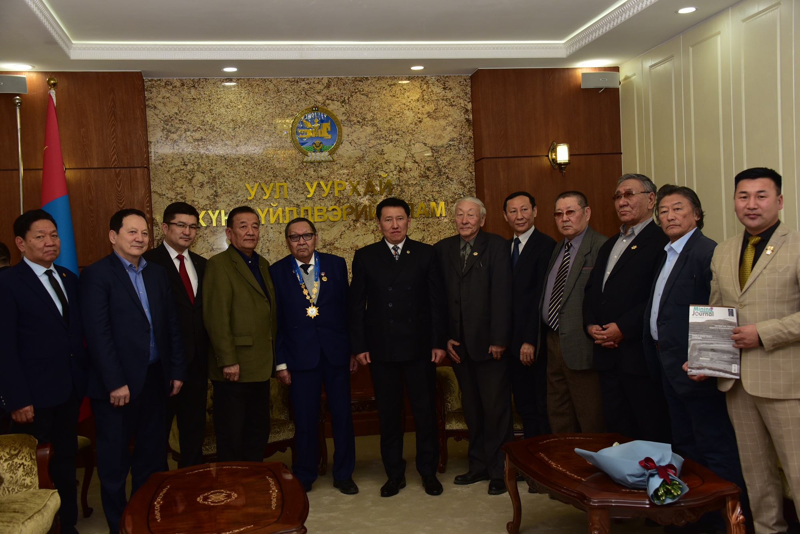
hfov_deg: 48.4
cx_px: 400
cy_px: 267
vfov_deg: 33.4
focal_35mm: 40
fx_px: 889
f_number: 5.6
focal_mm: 40
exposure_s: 1/200
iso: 640
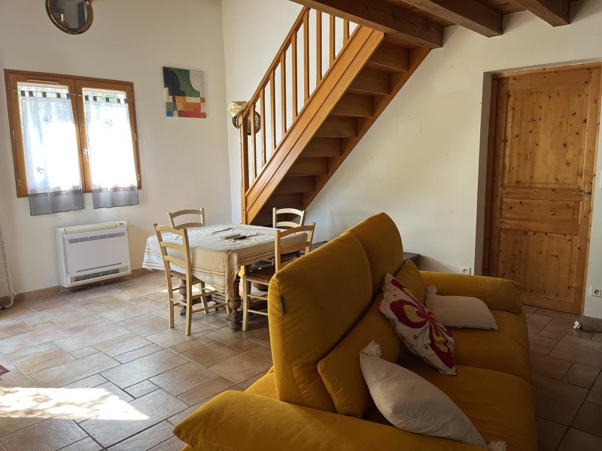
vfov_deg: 53.1
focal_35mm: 26
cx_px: 301
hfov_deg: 67.3
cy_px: 226
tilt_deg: -9.3
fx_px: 452
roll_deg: +0.9
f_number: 1.6
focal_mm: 5.1
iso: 125
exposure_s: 1/121
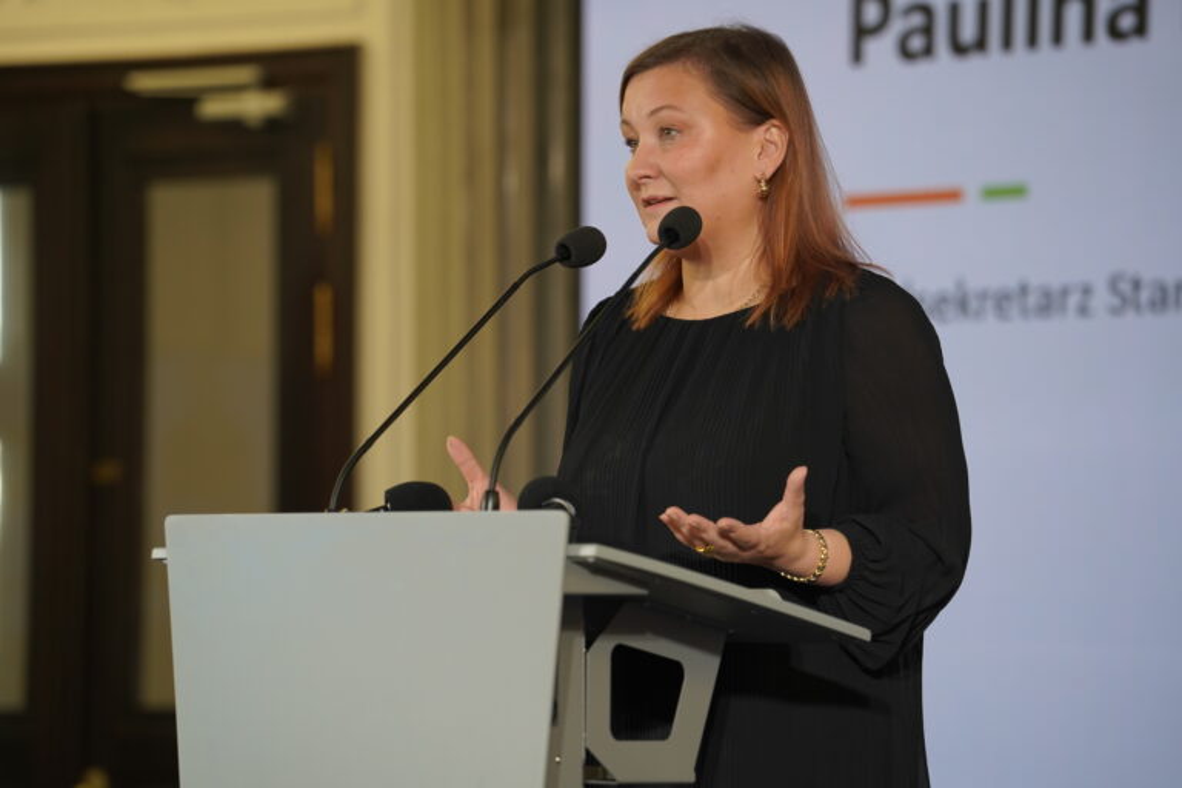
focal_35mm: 178
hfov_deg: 11.5
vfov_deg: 7.7
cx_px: 591
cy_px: 394
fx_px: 5857
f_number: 4
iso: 1000
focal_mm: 178.4
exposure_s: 1/200
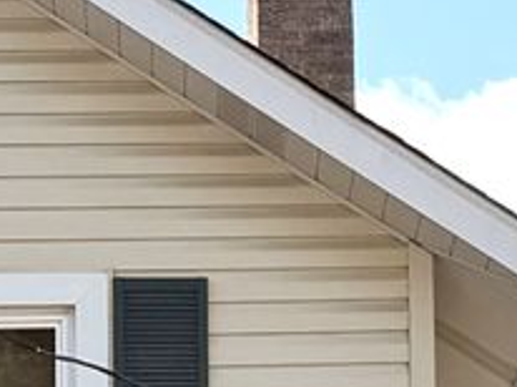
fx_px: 3700
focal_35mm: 248
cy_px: 687
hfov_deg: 7.9
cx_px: -18
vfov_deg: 5.9
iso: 80
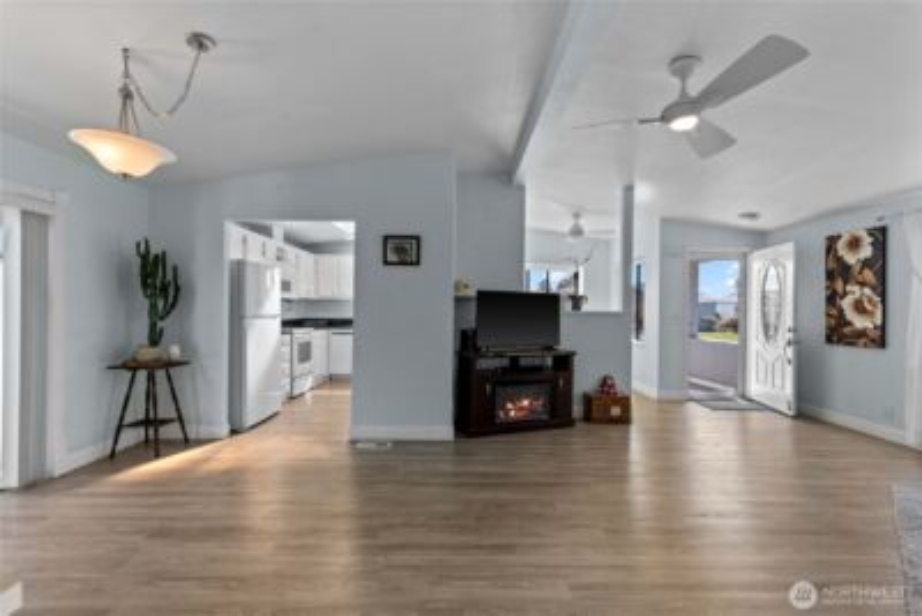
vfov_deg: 77.4
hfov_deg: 100.4
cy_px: 308
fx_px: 384
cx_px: 461
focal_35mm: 15
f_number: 8
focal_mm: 15
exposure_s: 1/10
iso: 200
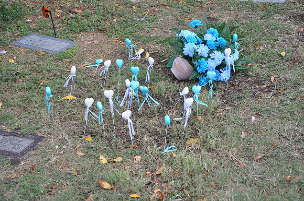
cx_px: 152
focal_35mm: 68
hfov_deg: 29.9
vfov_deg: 20.1
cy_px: 100
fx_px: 569
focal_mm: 45
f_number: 5.6
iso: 250
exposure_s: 1/125
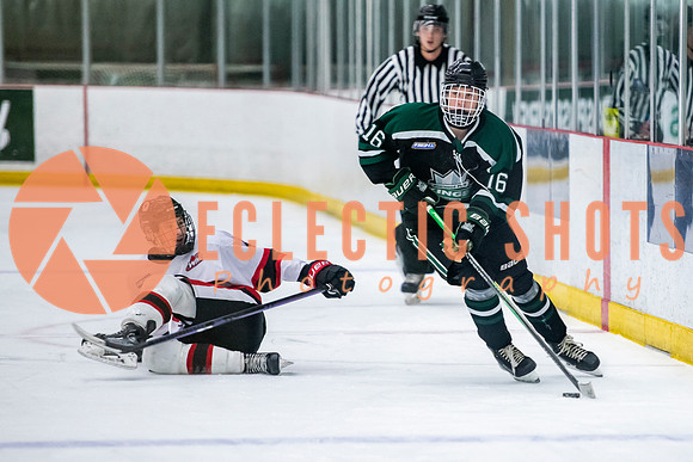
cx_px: 474
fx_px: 5721
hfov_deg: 6.9
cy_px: 281
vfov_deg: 4.6
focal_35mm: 297
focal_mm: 190
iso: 3200
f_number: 3.2
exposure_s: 1/640
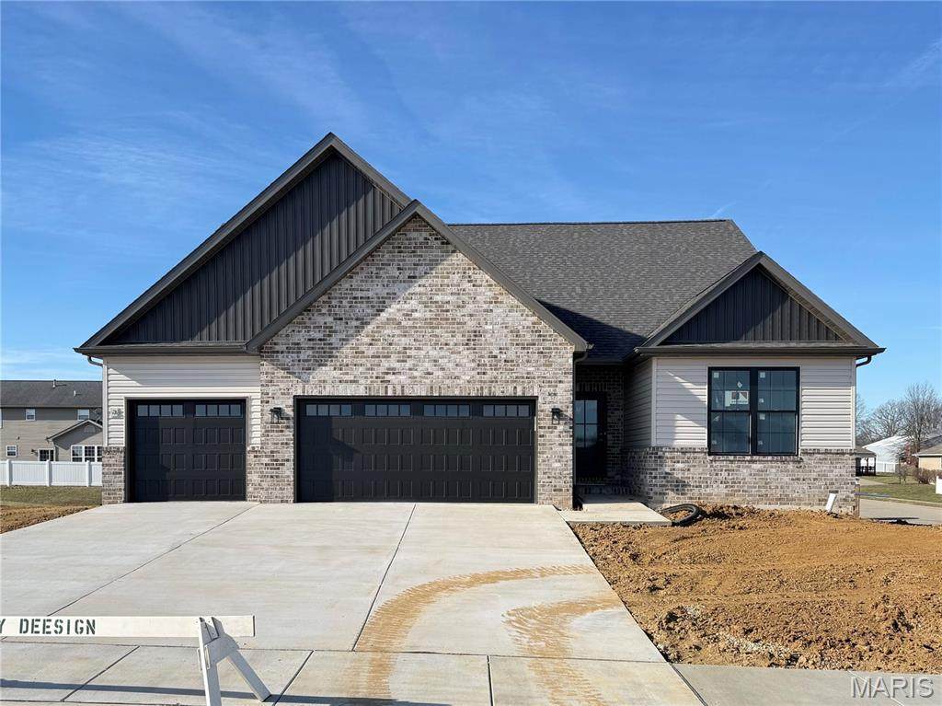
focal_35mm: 24
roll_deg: -0.3
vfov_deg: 56.8
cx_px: 471
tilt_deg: +5.3
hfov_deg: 71.6
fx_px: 653
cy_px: 353
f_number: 1.78
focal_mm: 6.76
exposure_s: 1/2801
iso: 80
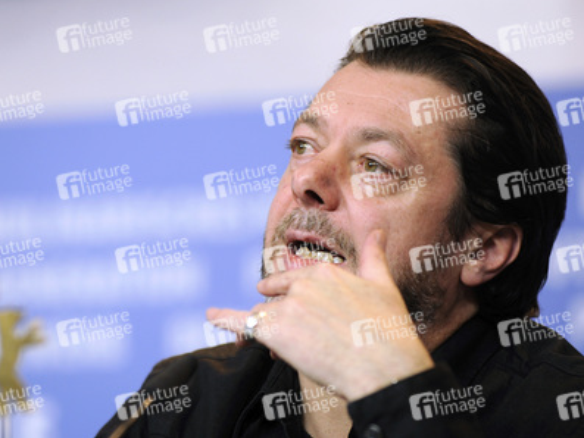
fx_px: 3679
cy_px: 219
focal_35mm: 218
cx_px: 260
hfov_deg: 9.1
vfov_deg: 6.8
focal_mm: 200
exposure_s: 1/250
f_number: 4
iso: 1000
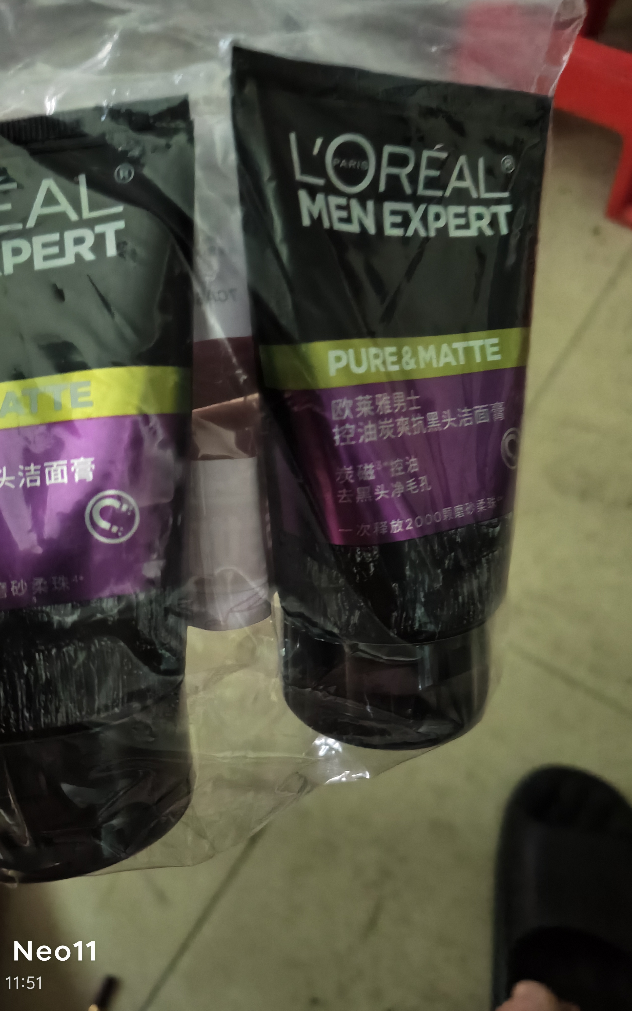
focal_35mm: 25
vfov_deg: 72.5
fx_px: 689
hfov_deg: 49.1
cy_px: 505
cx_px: 272
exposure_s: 1/12.5
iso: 3060
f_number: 1.88
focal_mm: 5.56
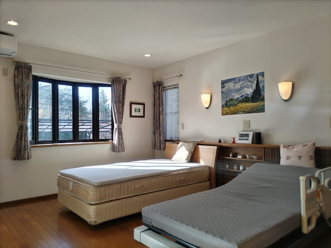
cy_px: 124
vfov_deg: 53.1
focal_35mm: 26
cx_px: 166
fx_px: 249
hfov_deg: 67.3
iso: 59
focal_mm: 4.8
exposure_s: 1/100
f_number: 1.79
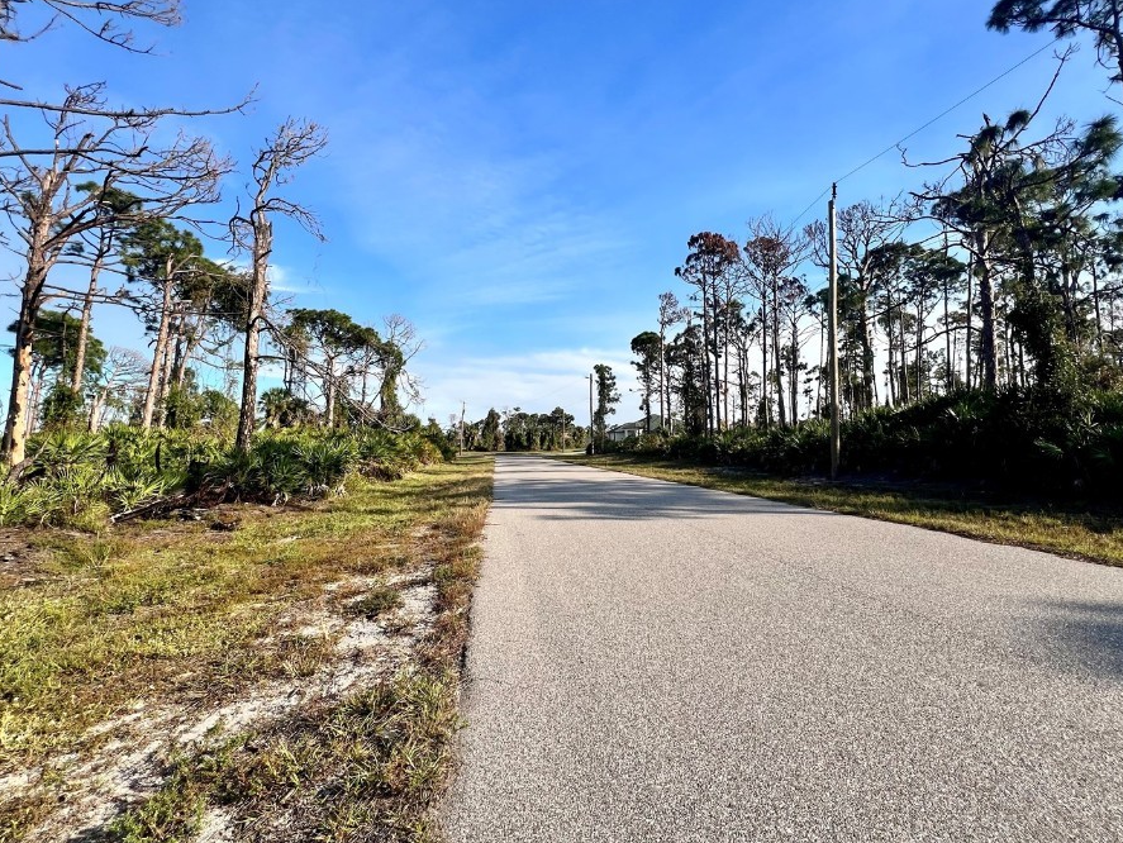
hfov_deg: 98.0
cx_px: 595
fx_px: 487
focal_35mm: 15
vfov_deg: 81.7
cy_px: 397
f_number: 1.8
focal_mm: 1.57
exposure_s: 1/1429
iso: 32
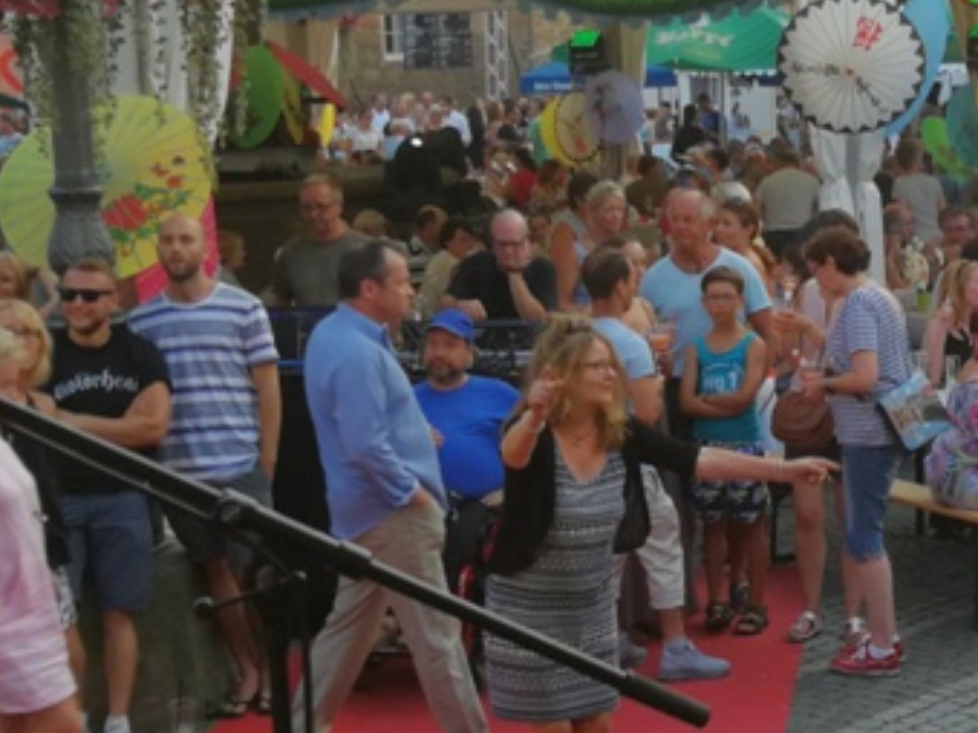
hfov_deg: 22.4
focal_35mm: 85
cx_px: 916
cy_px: 436
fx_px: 2401
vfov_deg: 17.3
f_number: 2.2
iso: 64
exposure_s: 1/100
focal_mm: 3.95
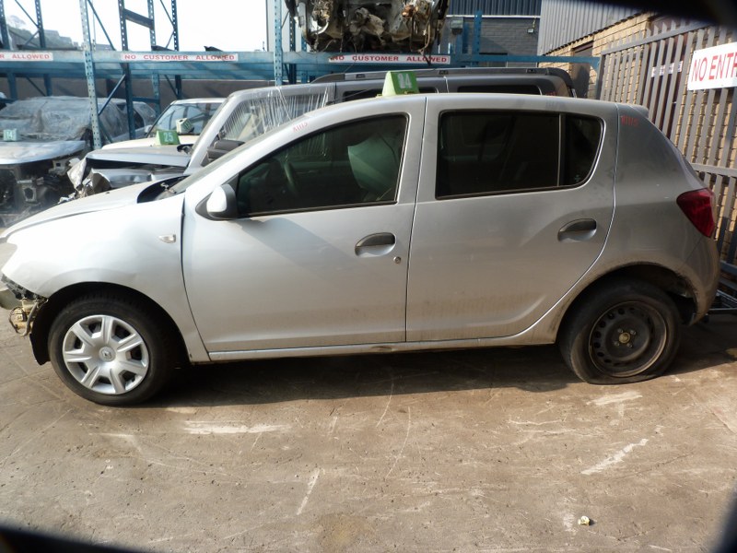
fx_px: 532
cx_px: 368
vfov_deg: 54.9
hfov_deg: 69.4
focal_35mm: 25
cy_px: 276
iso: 80
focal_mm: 4.5
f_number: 4
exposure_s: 1/160
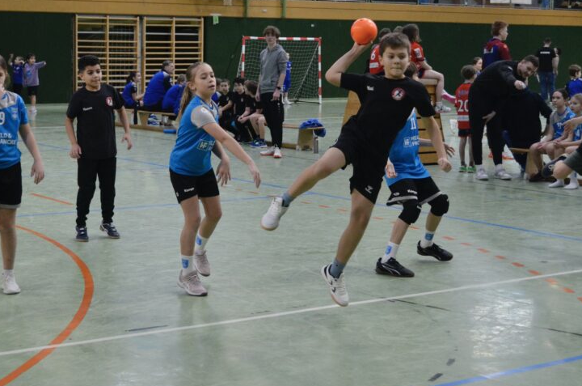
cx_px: 280
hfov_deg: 31.5
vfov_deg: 21.1
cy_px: 129
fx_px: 1033
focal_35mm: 64
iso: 1600
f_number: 4.5
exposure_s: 1/400
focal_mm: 30
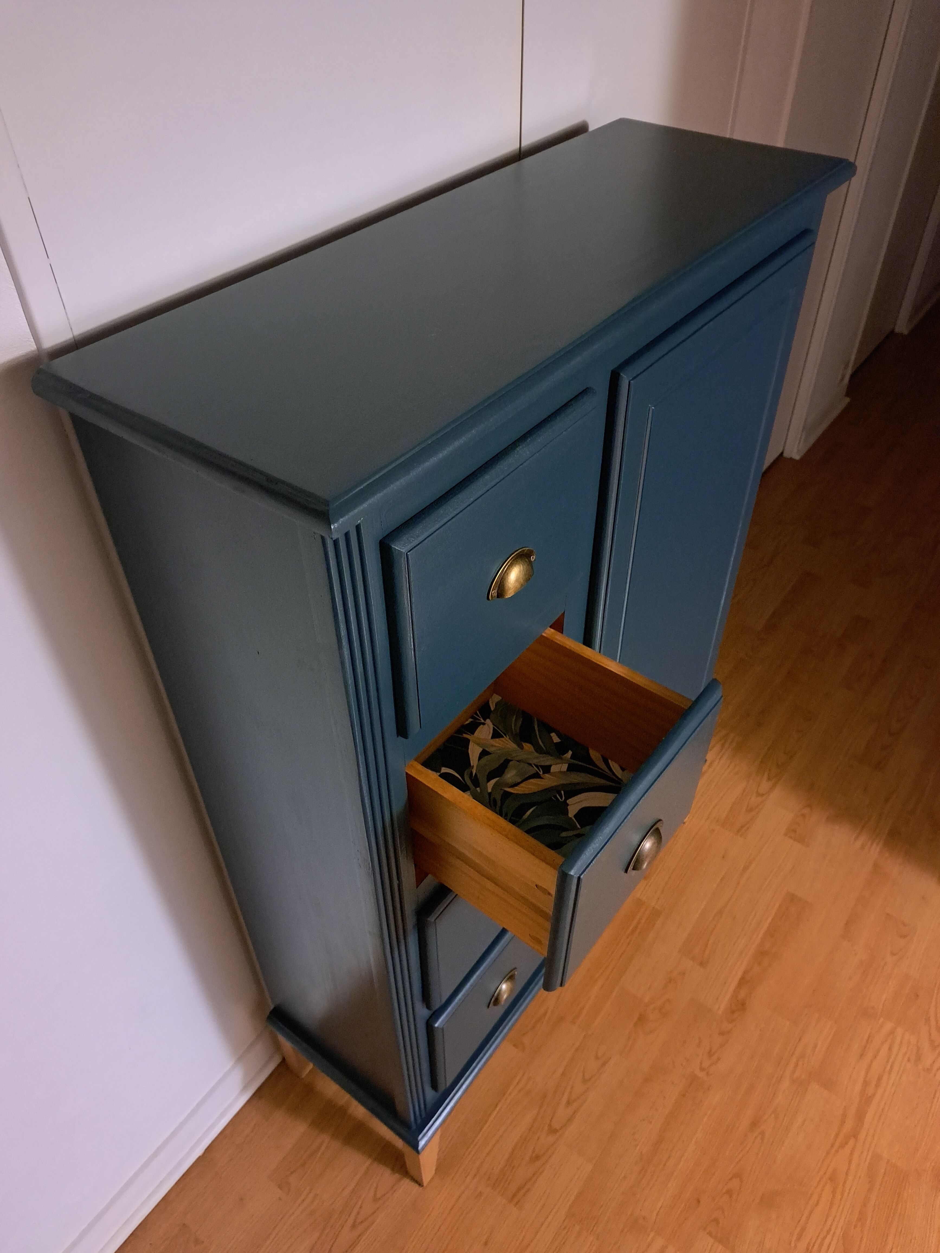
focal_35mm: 24
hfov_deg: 56.8
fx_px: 869
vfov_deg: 71.6
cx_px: 470
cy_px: 626
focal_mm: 5.23
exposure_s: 1/20
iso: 1250
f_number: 1.8
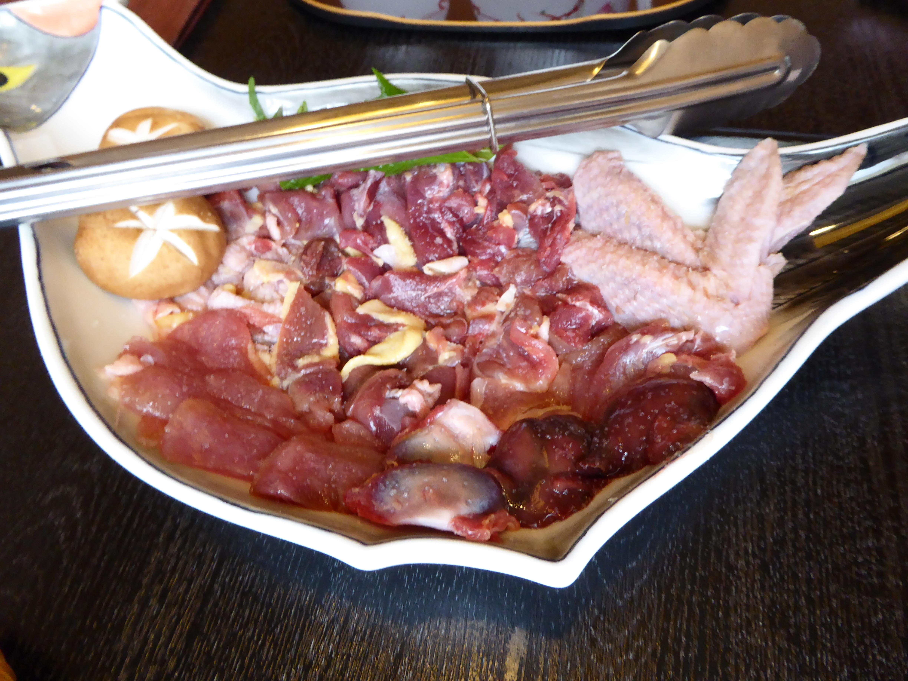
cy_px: 340
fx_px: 656
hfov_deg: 69.4
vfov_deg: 54.9
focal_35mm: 25
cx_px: 454
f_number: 3.3
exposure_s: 1/15
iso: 400
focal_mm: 4.3
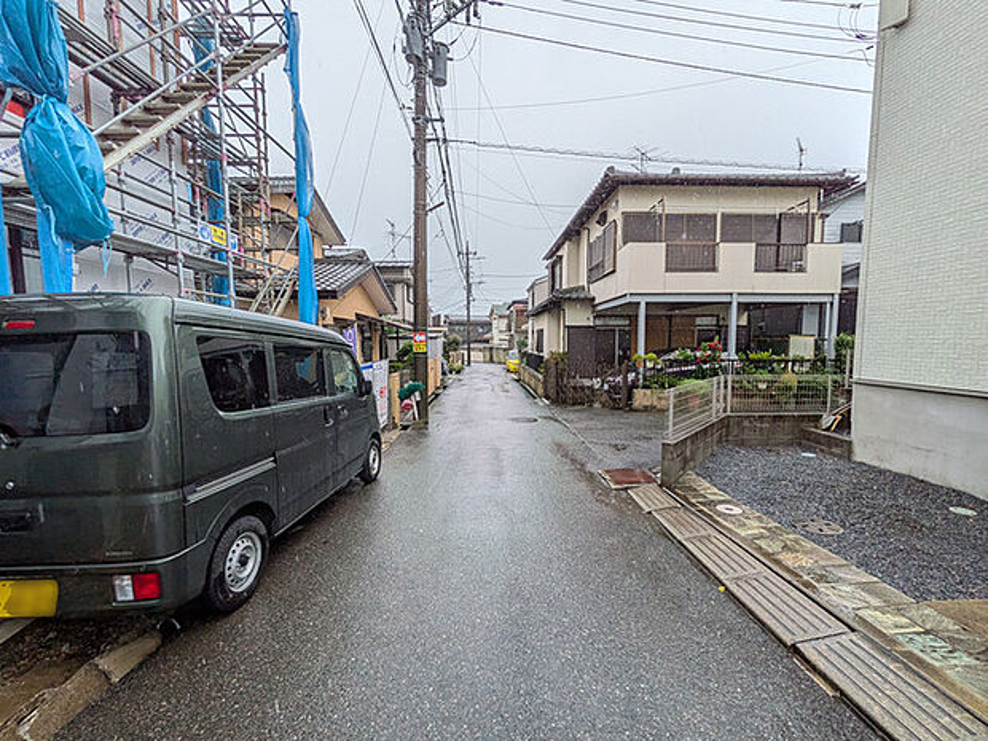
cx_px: 494
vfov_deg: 85.7
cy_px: 370
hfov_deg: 102.1
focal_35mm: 14
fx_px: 400
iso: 51
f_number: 2.2
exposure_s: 1/776
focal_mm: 1.83
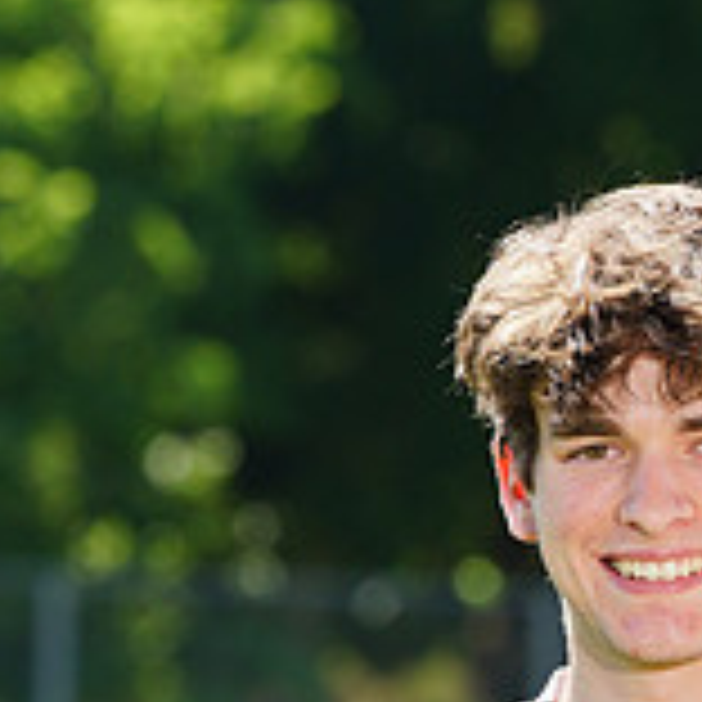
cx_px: 670
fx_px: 19250
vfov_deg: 2.1
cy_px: 1004
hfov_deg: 2.1
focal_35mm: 839
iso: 200
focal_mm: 265
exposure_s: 1/200
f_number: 10
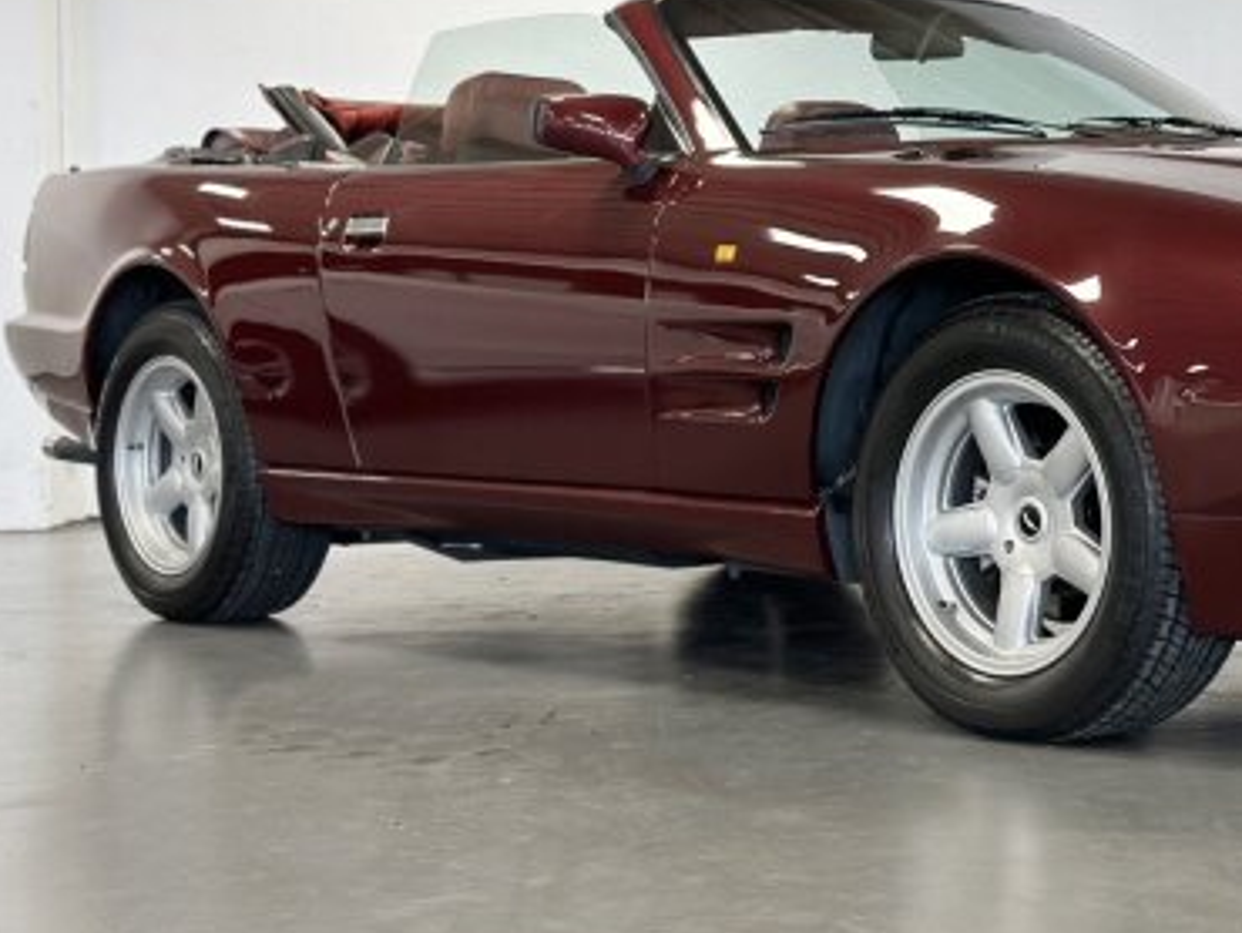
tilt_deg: -0.5
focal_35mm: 83
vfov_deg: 17.7
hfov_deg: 23.2
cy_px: 272
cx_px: 994
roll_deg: +1.0
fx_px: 2980
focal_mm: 6.86
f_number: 1.78
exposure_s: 1/50
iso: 64
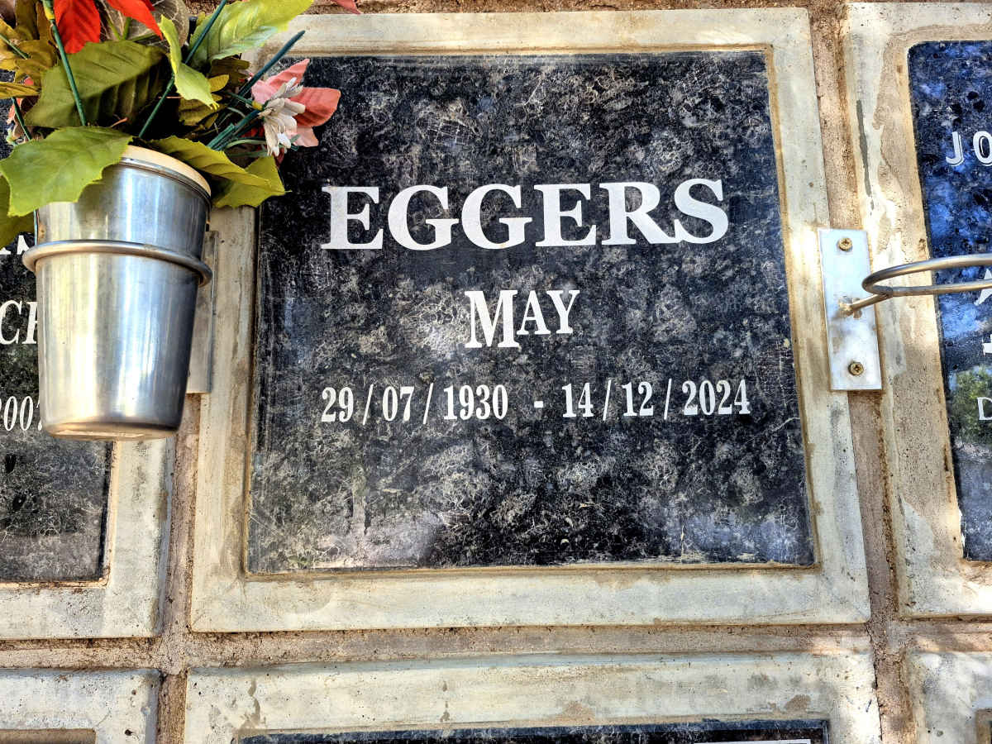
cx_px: 496
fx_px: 659
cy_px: 372
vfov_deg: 58.9
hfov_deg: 73.9
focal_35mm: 23
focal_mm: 5.4
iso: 160
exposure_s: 1/180
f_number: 1.8
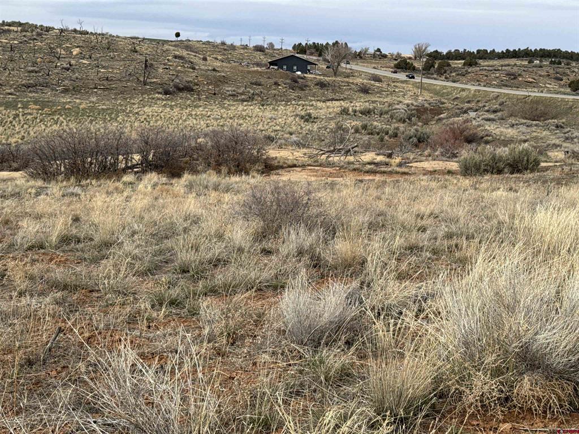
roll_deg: -2.6
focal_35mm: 48
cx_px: 290
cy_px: 217
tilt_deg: -10.5
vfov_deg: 30.3
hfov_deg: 39.7
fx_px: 803
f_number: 1.78
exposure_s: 1/3817
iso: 64
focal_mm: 6.76
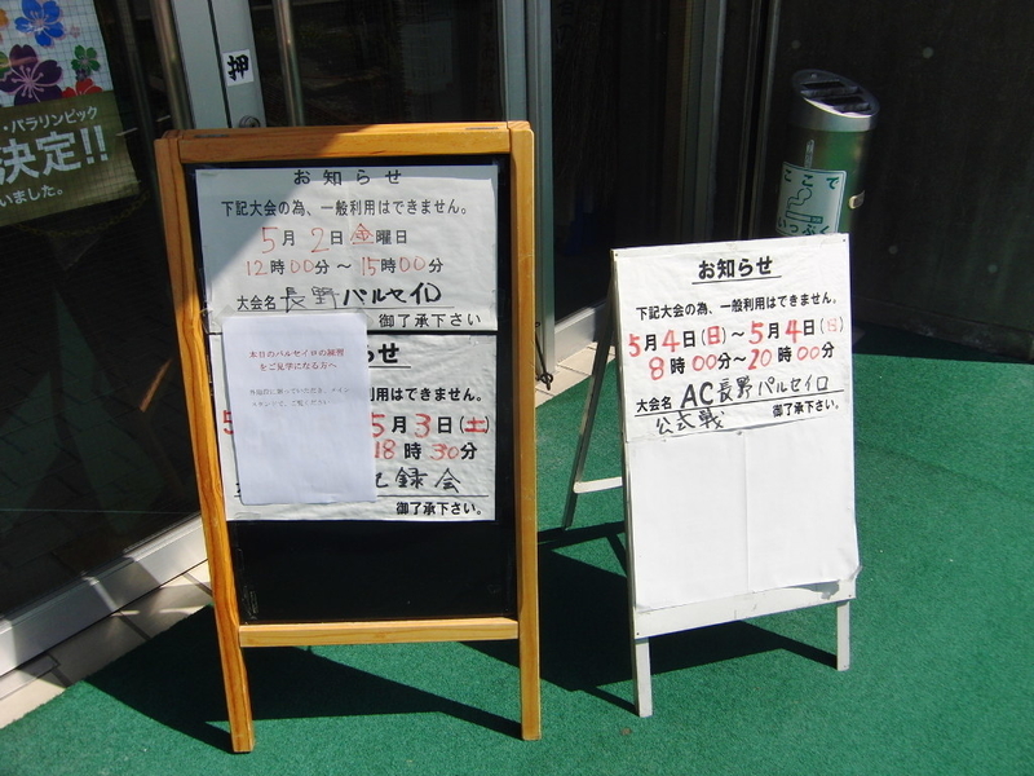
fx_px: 896
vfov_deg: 46.8
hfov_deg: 60.0
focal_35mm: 30
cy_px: 388
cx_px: 517
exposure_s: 1/320
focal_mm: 5.2
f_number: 7.9
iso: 100
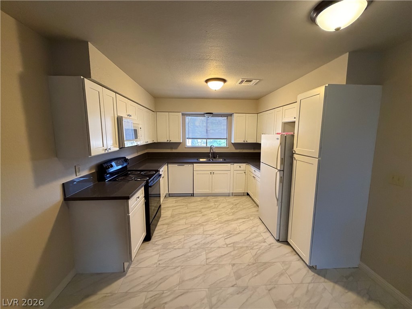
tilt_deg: -8.0
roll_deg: -0.1
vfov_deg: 85.7
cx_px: 206
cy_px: 154
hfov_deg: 102.1
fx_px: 167
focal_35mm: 14
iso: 640
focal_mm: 2.22
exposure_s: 1/60
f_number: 2.2
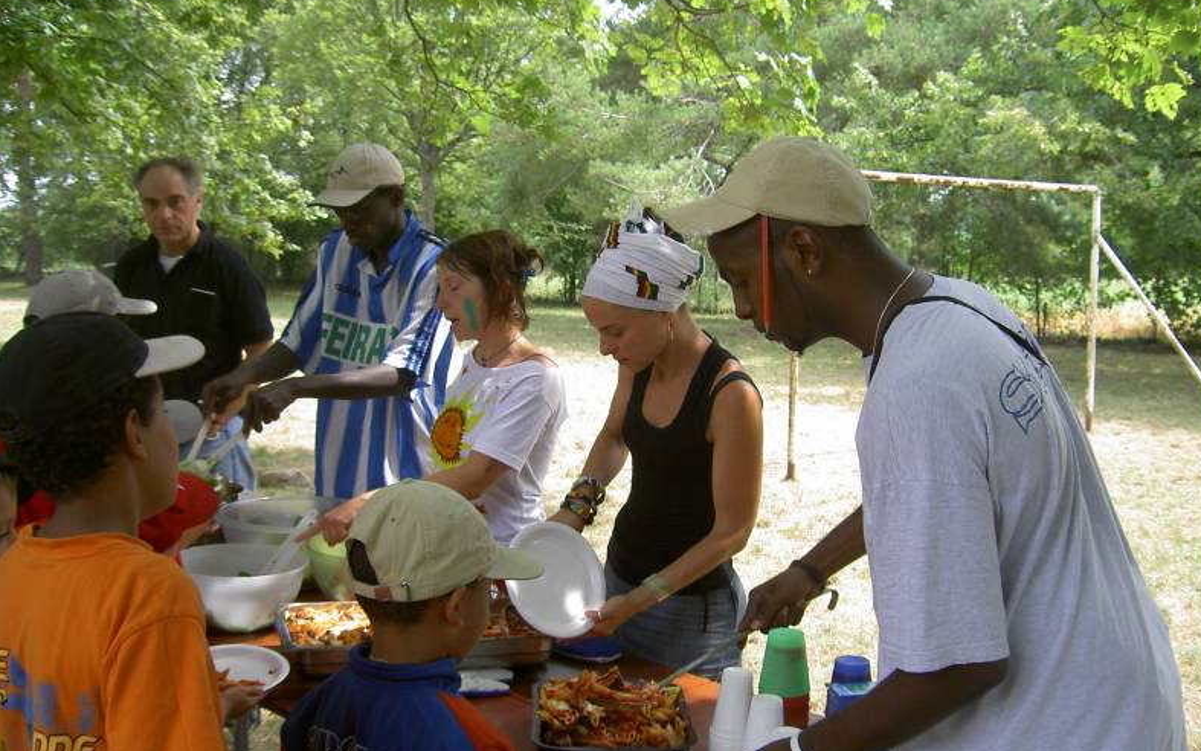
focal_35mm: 42
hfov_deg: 47.2
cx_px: 607
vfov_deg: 30.5
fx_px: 1375
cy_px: 411
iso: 100
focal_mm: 8
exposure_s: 1/125
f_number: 2.8
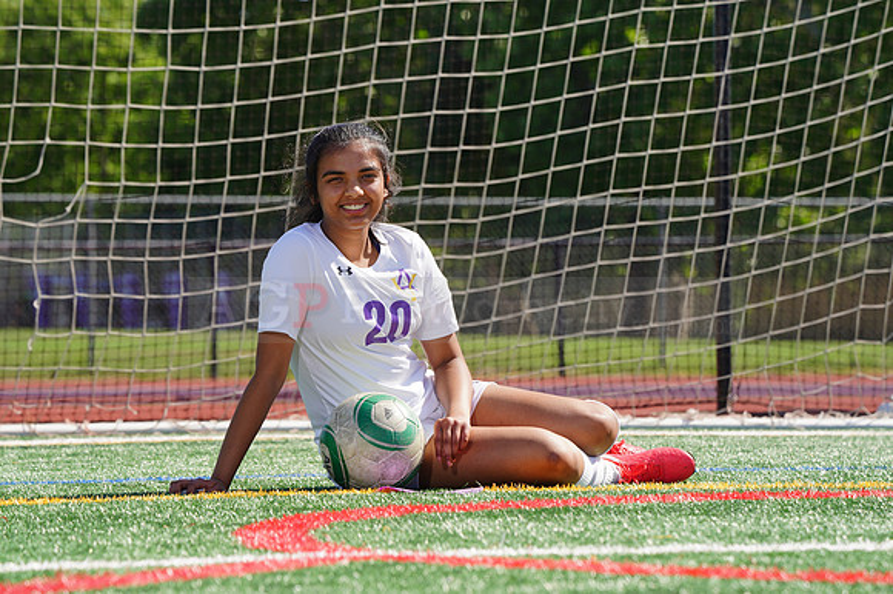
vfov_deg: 5.6
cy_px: 297
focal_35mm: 247
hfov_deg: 8.3
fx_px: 6123
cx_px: 446
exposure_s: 1/250
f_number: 11
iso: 200
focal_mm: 247
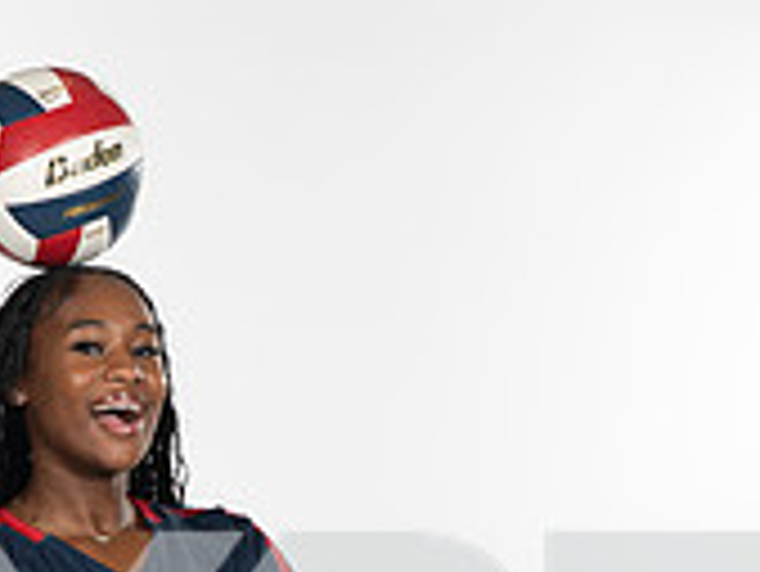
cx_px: 189
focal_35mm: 179
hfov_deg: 11.0
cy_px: 991
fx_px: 3933
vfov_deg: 8.1
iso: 200
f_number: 5.6
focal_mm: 70
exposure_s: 1/250
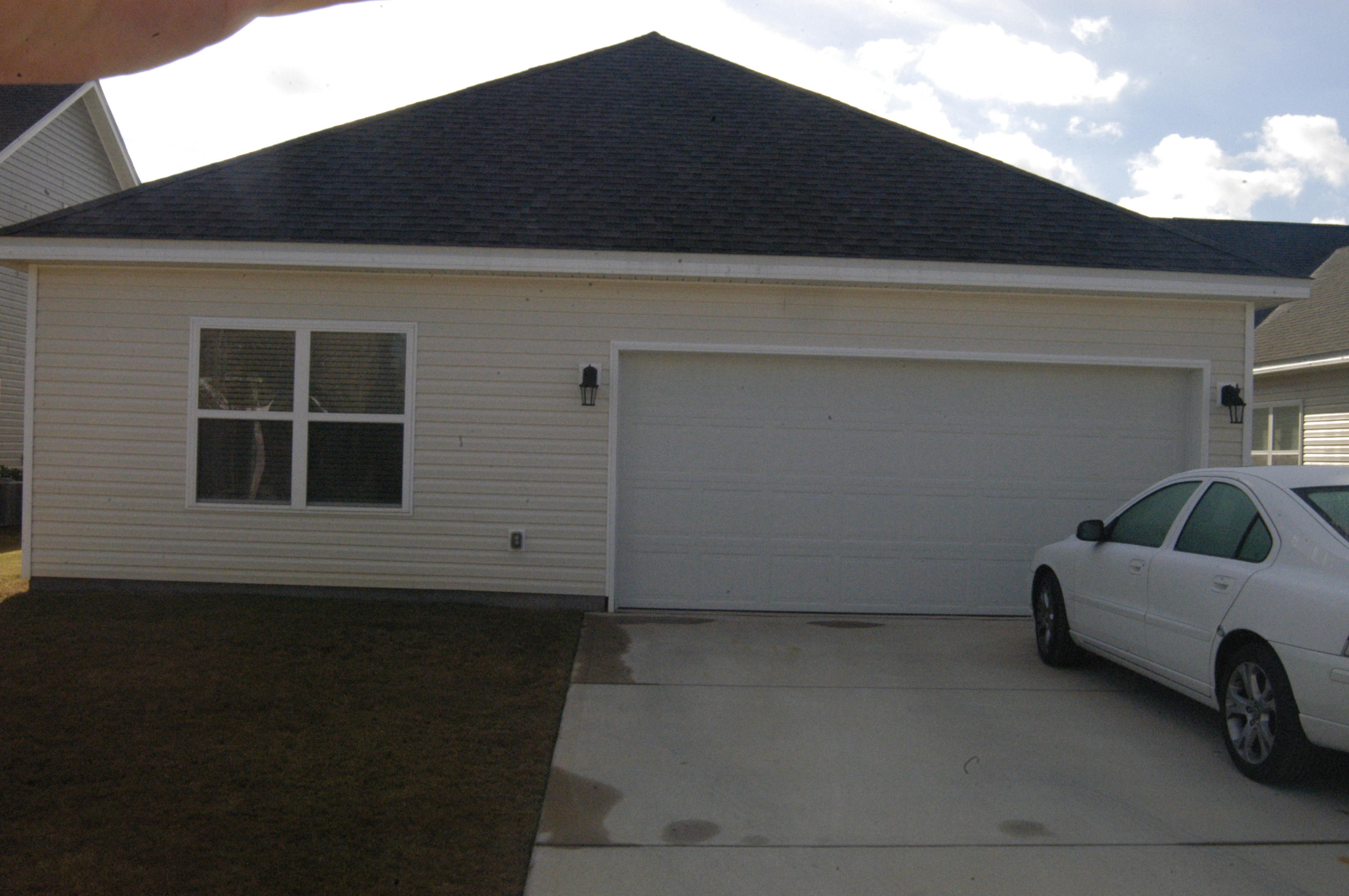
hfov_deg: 55.2
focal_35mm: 34
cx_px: 674
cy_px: 448
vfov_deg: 38.3
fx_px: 1291
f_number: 22
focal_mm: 23
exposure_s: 1/400
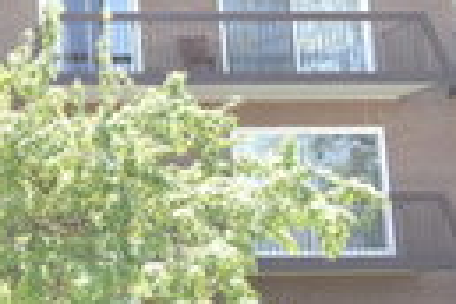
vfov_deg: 12.7
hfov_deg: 16.0
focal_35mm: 107
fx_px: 1355
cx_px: -382
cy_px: 48
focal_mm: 18
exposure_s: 1/250
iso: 220
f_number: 5.6
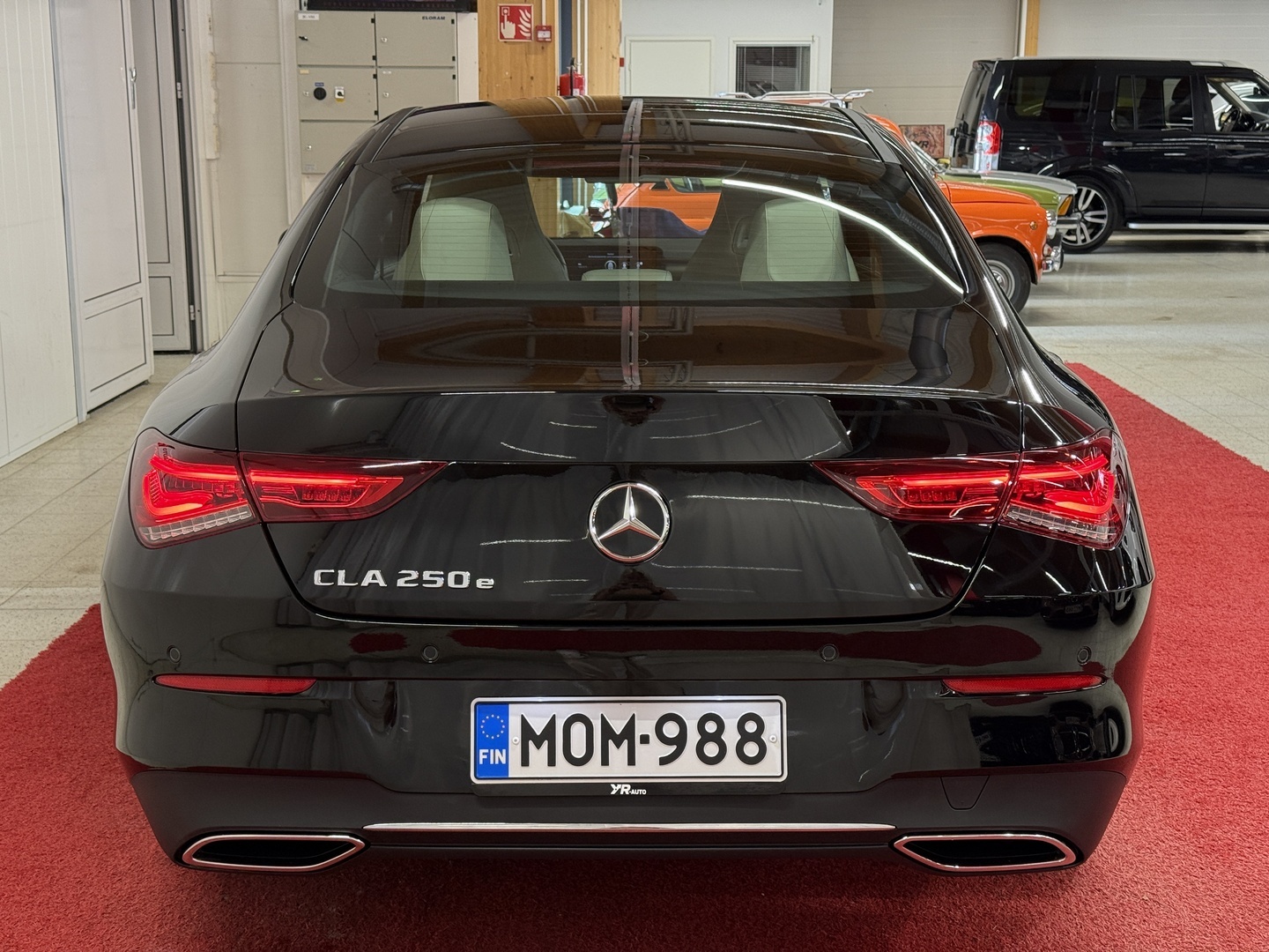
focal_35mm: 48
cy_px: 476
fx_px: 1760
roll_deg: +0.0
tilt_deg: -11.3
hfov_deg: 39.7
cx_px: 634
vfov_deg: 30.3
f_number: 1.78
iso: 100
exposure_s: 1/76
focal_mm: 6.76
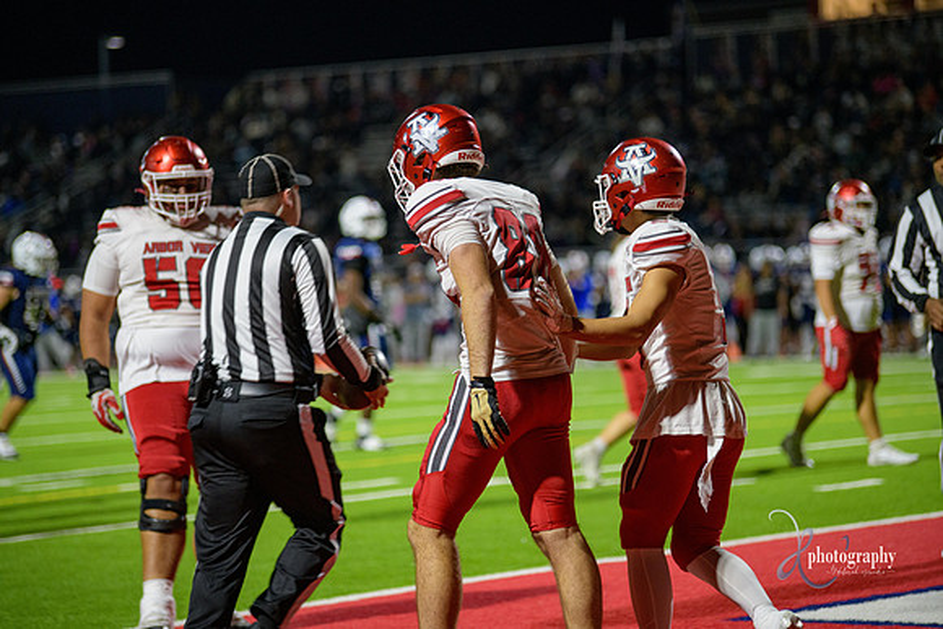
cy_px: 314
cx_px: 472
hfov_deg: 13.7
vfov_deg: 9.2
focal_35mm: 150
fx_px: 3930
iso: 2000
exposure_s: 1/320
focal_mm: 150
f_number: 2.8
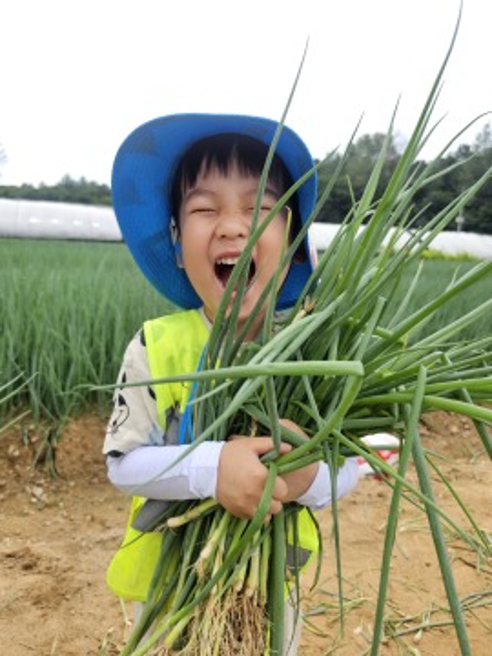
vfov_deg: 73.9
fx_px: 436
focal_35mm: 23
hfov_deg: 58.9
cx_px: 246
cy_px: 328
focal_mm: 6.3
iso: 10
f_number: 1.7
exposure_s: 1/217
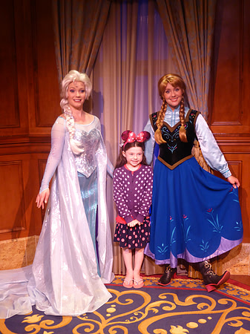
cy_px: 167
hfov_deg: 33.6
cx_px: 125
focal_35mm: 43
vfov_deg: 43.9
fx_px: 414
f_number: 3.9
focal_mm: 7.4
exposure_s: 1/15
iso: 400
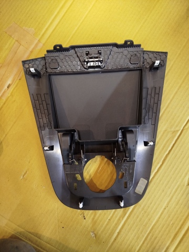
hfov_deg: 56.8
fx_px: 175
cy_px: 126
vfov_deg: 71.6
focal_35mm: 24
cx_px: 94
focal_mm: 5.31
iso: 320
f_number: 1.7
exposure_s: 1/33
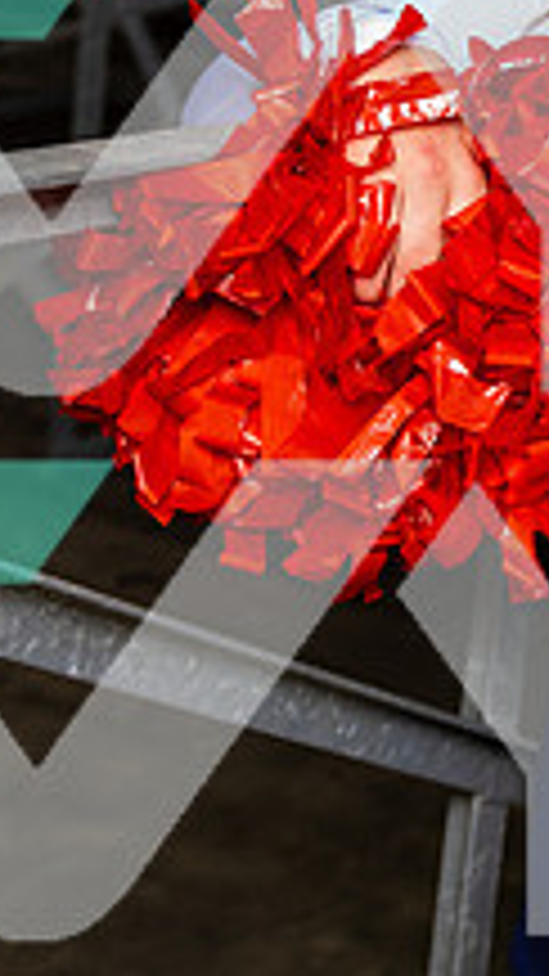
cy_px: 155
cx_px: 806
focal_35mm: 95
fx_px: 2460
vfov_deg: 22.1
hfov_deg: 12.2
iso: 100
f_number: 4.5
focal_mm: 34
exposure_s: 1/250
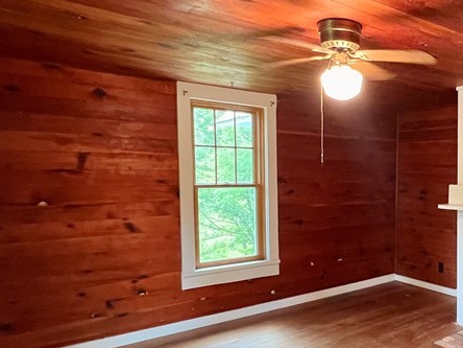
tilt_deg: -3.3
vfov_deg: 46.6
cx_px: 420
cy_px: 204
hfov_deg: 52.4
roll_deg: -0.5
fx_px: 401
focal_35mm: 30
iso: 640
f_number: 1.8
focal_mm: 1.57
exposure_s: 1/60
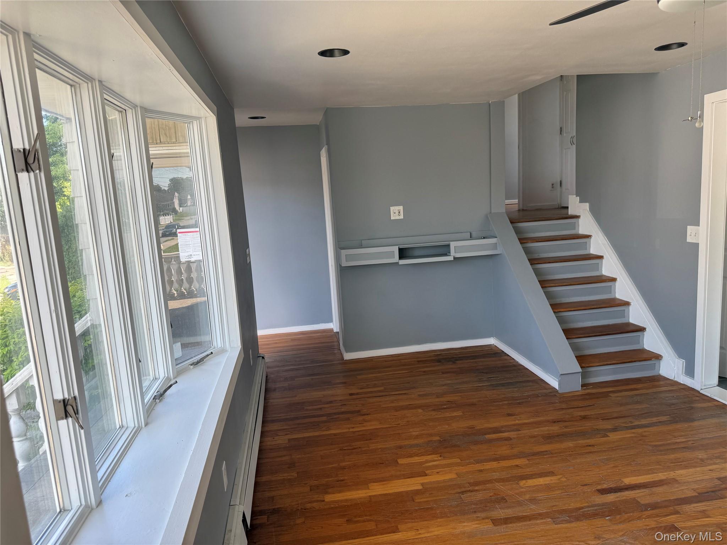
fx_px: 504
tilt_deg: -8.7
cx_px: 364
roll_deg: +3.0
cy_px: 272
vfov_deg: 56.8
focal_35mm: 24
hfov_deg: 71.6
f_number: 1.78
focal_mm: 6.76
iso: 64
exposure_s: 1/244
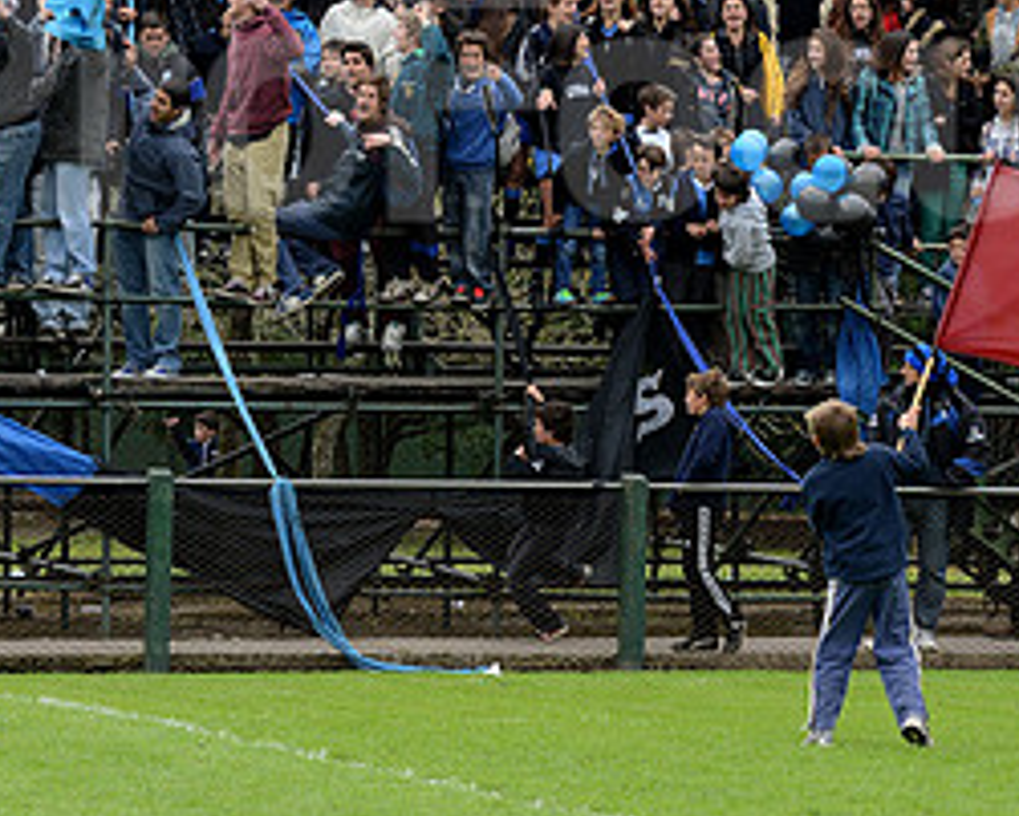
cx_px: 211
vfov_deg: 7.0
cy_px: 83
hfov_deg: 8.7
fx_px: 6668
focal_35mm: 221
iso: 320
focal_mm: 102
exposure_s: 1/500
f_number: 4
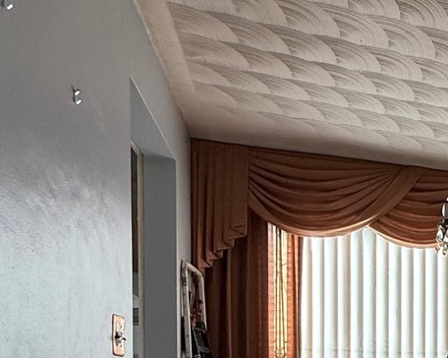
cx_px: 530
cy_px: 407
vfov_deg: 28.2
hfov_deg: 32.5
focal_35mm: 48
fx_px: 636
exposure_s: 1/99
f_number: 2.2
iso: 125
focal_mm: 2.22
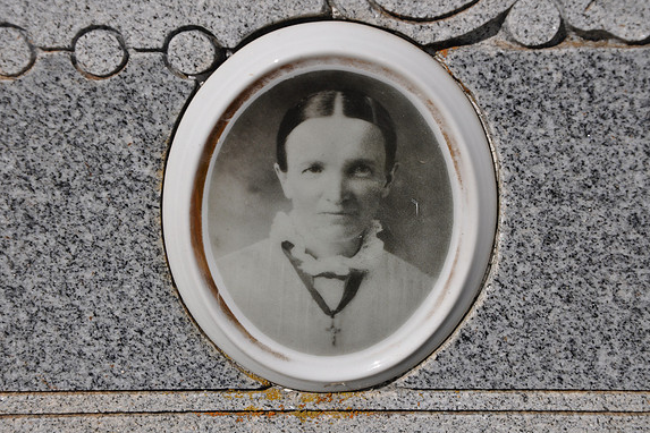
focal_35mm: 94
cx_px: 328
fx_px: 1697
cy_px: 217
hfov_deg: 21.7
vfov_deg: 14.6
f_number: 9
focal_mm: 62
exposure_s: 1/320
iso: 200
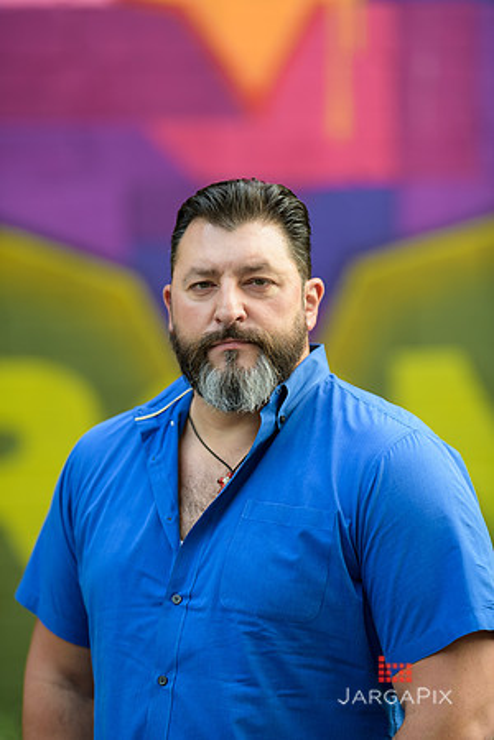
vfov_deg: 15.2
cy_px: 370
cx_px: 247
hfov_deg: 10.2
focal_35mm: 135
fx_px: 2779
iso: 200
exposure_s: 1/200
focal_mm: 135
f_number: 2
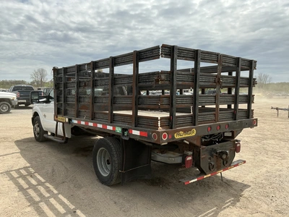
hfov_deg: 63.4
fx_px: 234
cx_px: 144
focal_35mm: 28
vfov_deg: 49.7
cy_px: 108
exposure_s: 1/2227
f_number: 1.8
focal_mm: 3
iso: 25
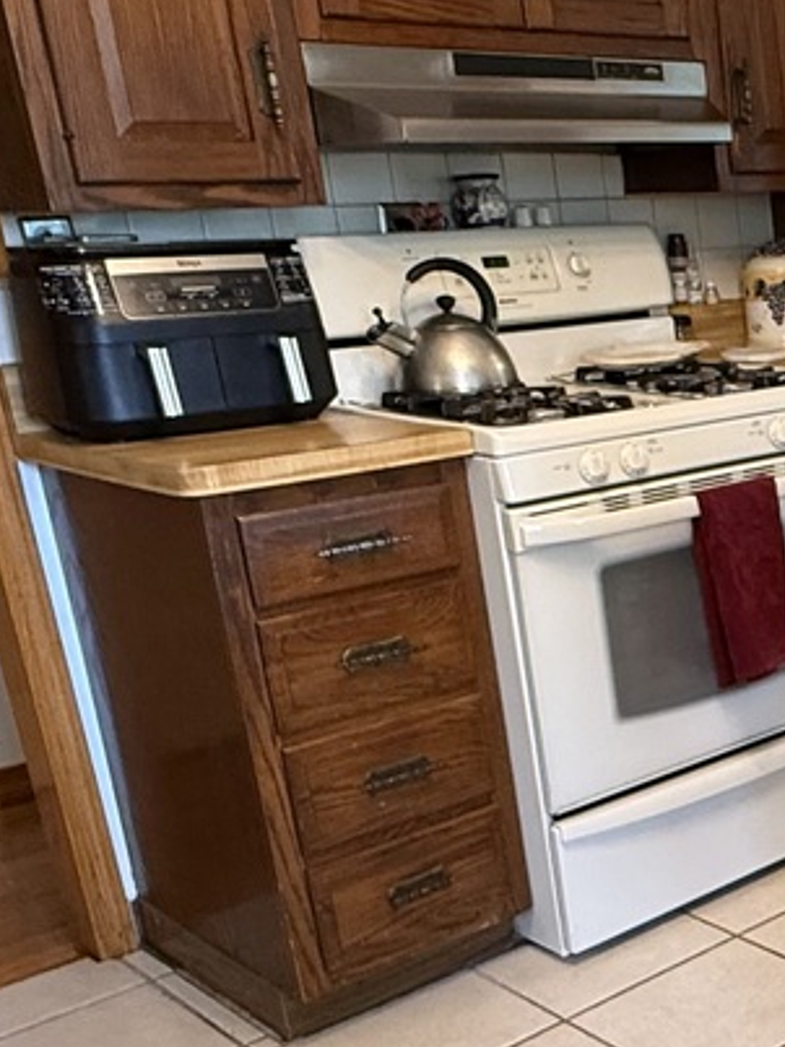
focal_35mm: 50
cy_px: 642
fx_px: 1513
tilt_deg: -17.7
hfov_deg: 24.0
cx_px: 1126
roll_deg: +1.0
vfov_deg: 38.0
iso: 320
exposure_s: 1/60
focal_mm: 2.22
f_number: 2.2
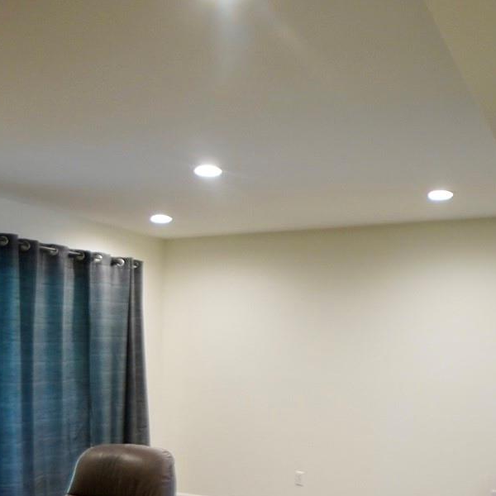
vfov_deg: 29.8
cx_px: 248
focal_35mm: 55
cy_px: 445
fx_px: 892
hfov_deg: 31.1
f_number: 2.8
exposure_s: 1/30
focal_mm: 16
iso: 500
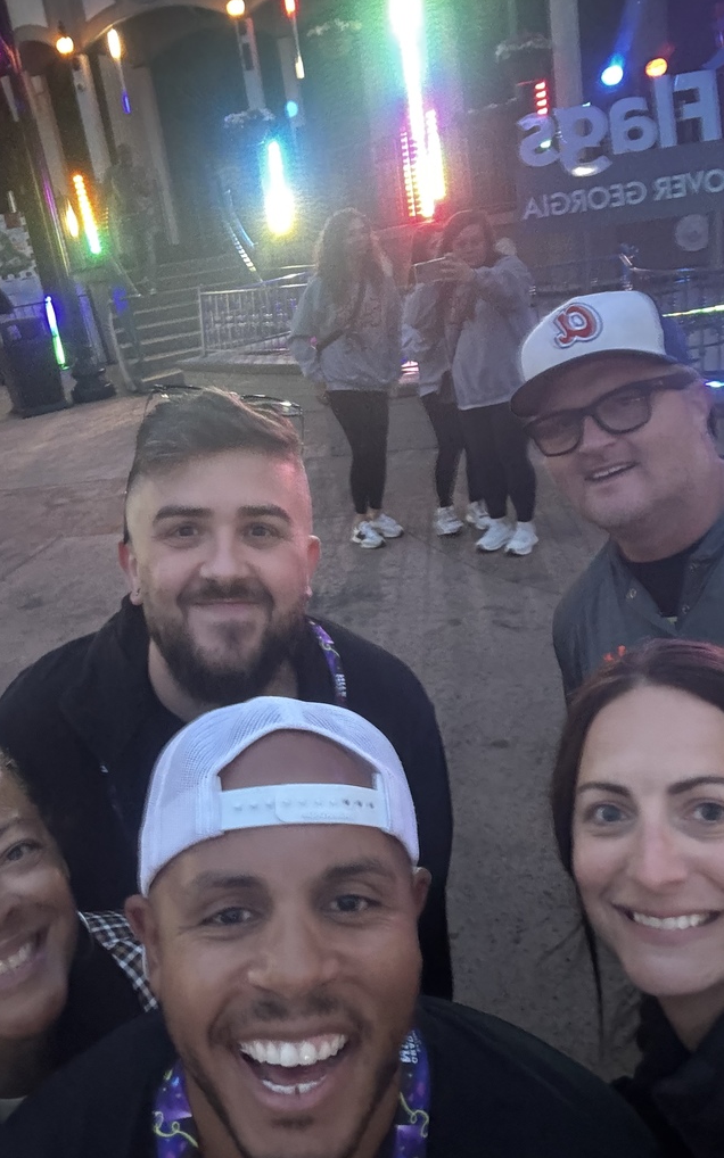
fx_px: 1011
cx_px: 335
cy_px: 578
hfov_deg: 39.4
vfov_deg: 59.7
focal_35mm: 32
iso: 800
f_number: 1.9
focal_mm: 2.69
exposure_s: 1/15
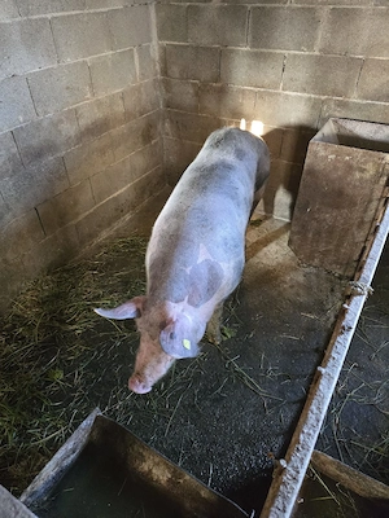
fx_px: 345
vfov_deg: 73.9
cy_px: 259
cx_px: 194
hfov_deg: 58.9
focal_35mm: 23
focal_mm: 6.3
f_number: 1.7
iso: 1600
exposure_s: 1/101
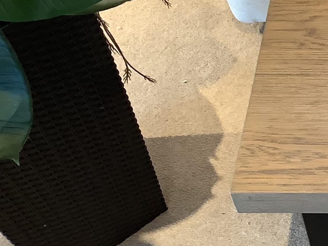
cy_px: 151
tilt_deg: -54.1
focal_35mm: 90
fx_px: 853
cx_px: 475
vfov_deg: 16.4
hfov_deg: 19.3
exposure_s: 1/50
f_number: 2.4
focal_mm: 3.3
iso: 160
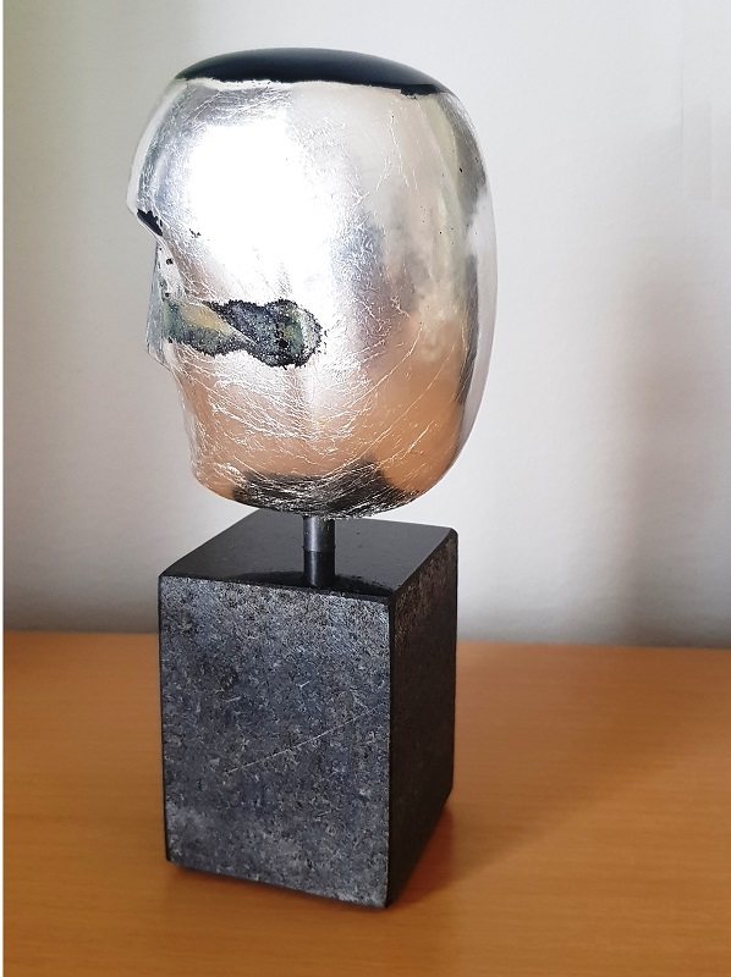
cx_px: 366
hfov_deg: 53.0
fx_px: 734
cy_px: 488
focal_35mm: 26
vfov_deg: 67.4
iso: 200
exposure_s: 1/29
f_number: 1.7
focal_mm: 4.3
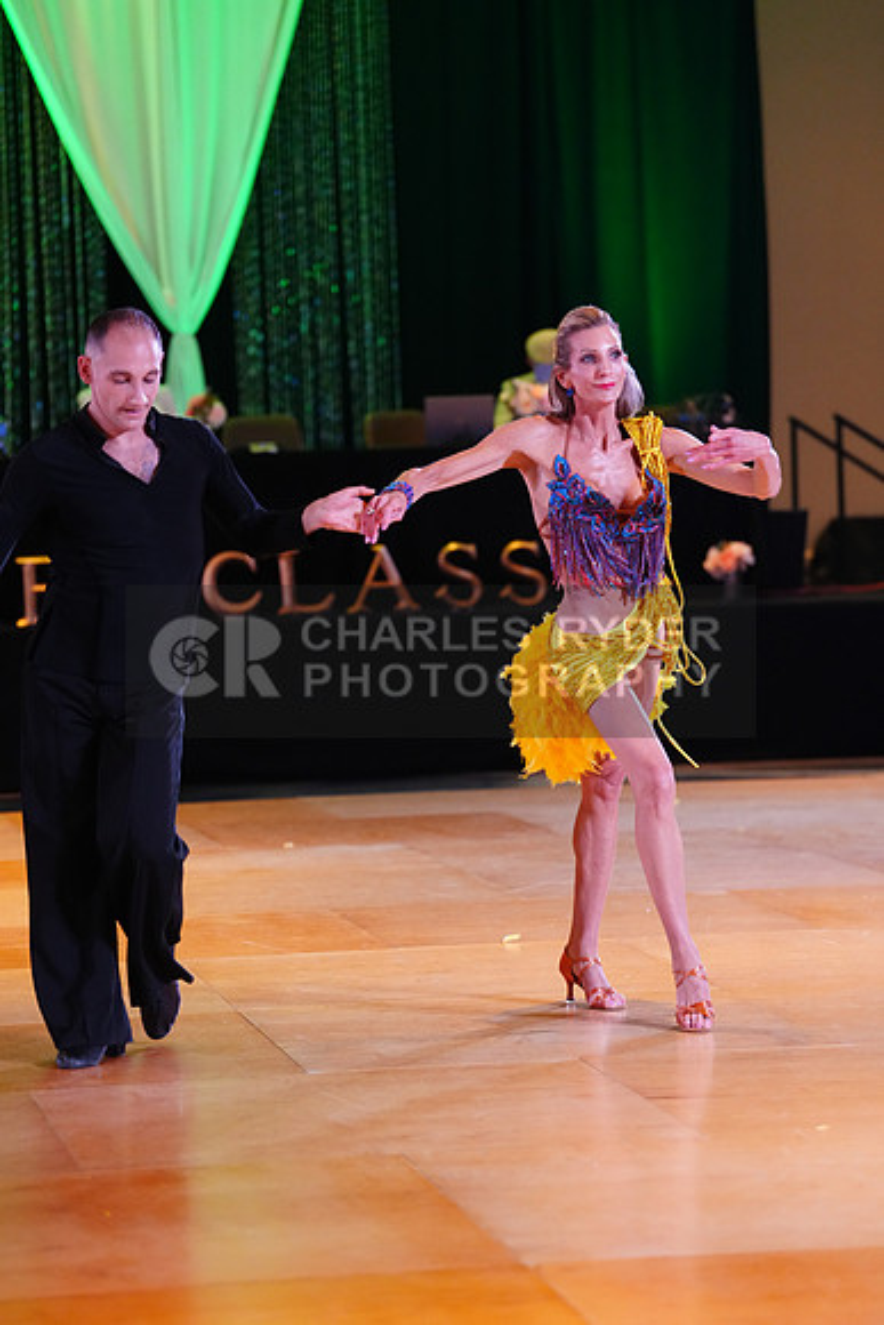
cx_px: 442
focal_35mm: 118
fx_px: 4343
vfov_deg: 17.3
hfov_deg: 11.6
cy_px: 662
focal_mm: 118
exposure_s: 1/400
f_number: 2.8
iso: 5000
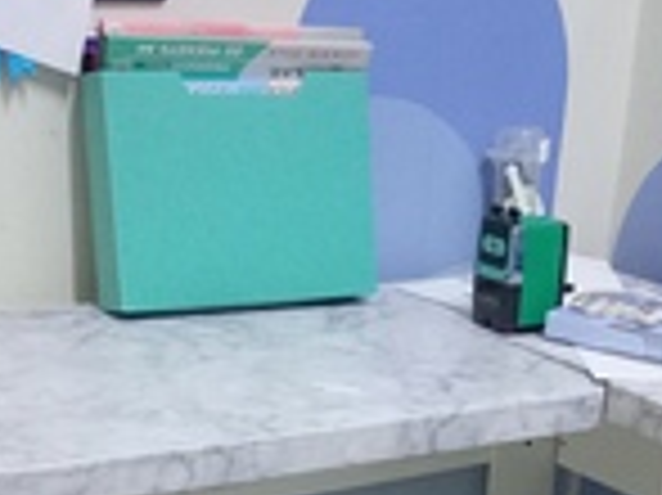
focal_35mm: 78
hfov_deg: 25.0
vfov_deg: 17.4
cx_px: 347
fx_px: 1490
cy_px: 691
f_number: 1.8
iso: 1362
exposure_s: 1/20
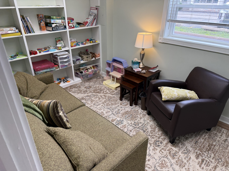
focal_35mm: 24
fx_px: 159
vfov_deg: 56.8
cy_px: 86
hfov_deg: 71.6
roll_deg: +0.1
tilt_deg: -27.8
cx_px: 114
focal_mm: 6.76
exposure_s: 1/143
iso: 125
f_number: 1.78
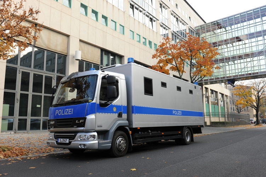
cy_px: 88
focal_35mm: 29
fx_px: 214
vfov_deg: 44.9
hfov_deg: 63.7
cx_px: 133
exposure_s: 1/160
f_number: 6.3
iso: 200
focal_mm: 29
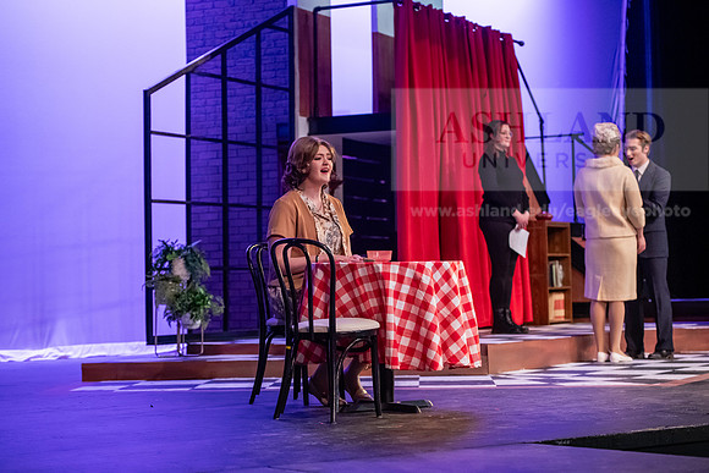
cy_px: 236
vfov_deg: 16.7
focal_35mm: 82
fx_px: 1615
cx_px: 354
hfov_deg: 24.8
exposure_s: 1/200
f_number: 3.2
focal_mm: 82
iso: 3200
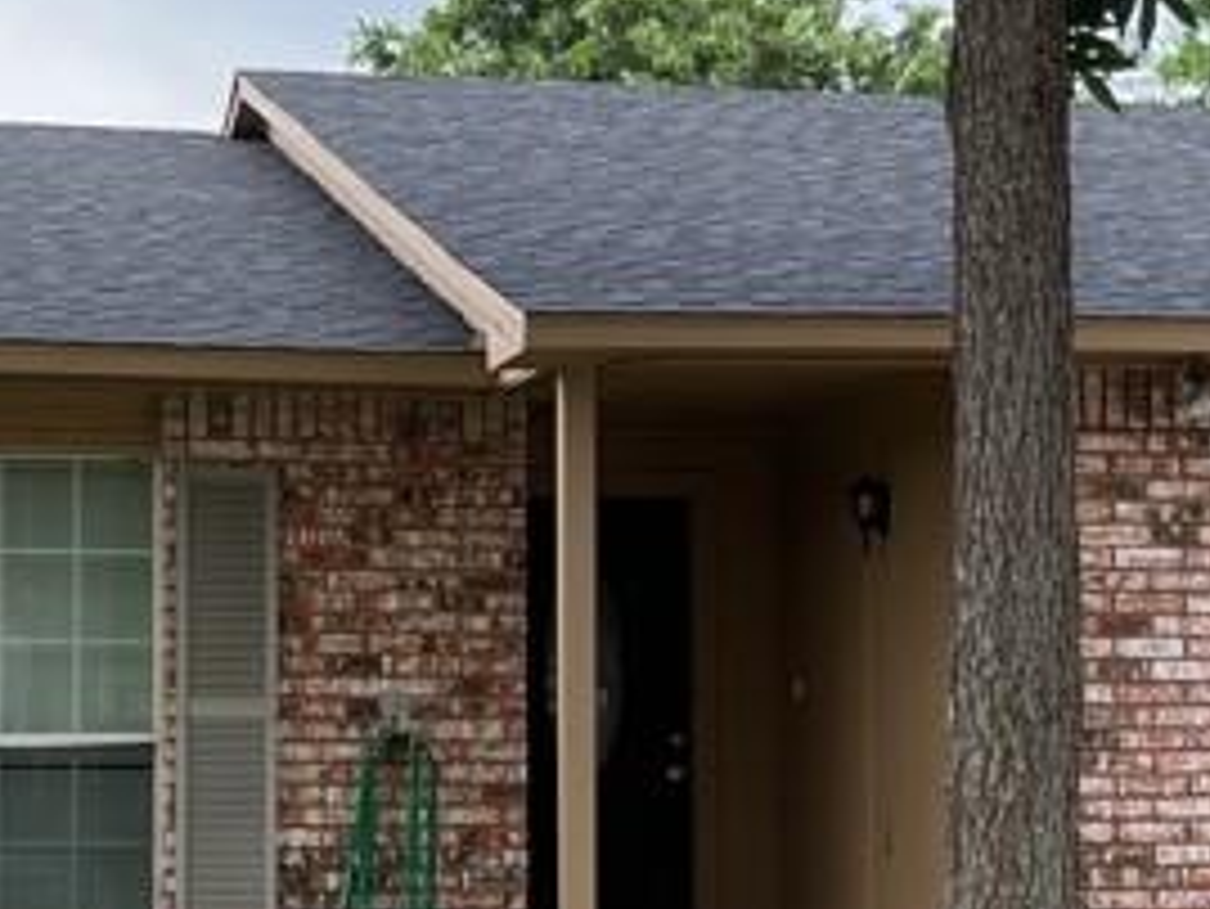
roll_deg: -0.6
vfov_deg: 14.9
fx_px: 3462
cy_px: 616
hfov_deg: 19.8
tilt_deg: +3.3
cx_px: 463
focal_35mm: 99
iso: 50
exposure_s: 1/887
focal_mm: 5.7
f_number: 1.5
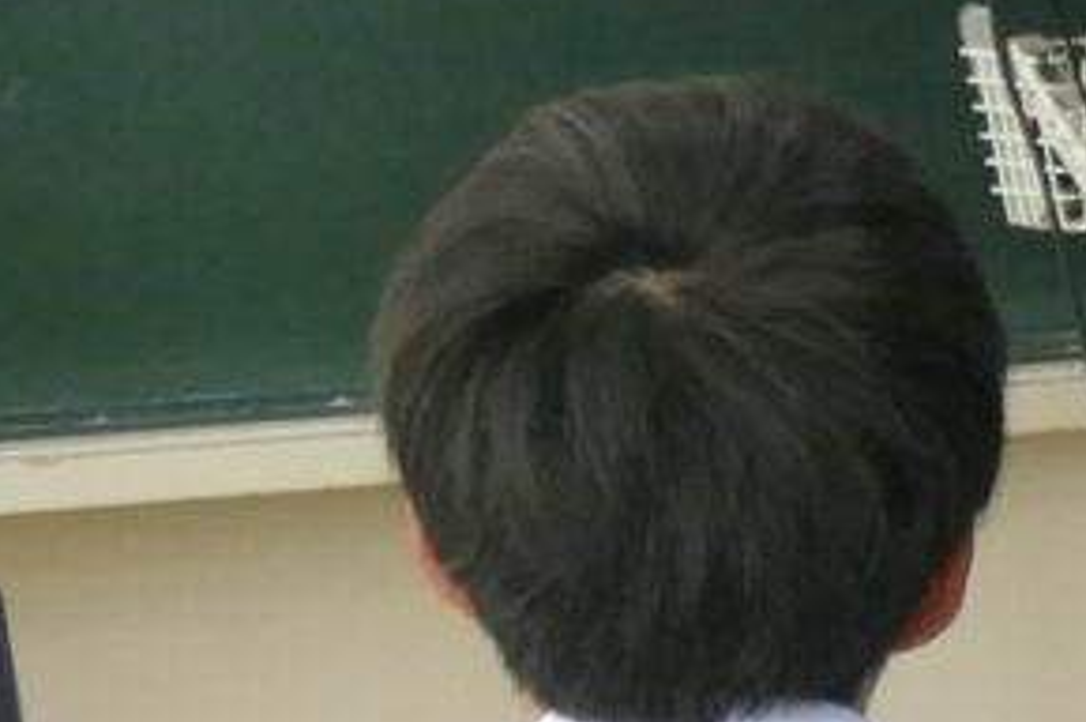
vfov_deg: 4.0
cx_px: 2559
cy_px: 222
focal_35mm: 343
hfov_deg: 5.8
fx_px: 10335
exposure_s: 1/250
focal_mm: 20.23
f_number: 3.4
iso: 1000
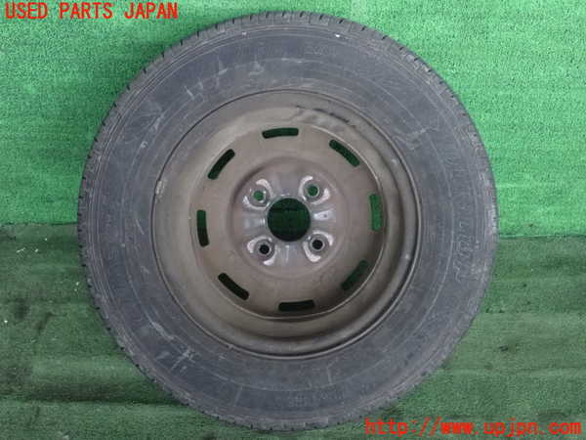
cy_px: 220
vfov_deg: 30.9
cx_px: 293
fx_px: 796
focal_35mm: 47
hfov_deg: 40.4
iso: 1600
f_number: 3.1
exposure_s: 1/125
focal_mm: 8.4
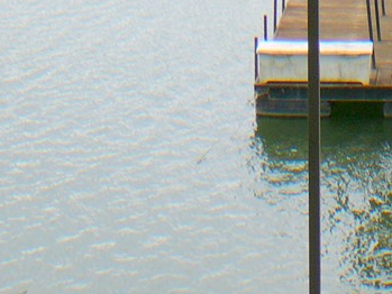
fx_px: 1960
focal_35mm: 173
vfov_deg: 8.6
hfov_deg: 11.2
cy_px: 100
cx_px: 495
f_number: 3.5
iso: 80
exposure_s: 1/250
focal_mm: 8.7
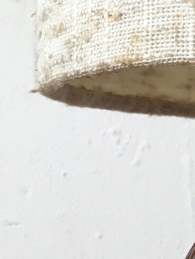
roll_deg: +1.4
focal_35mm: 120
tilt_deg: +1.1
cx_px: 354
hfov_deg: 11.5
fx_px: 900
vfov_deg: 16.4
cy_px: 177
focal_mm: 4.15
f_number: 2.2
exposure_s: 1/33
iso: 80
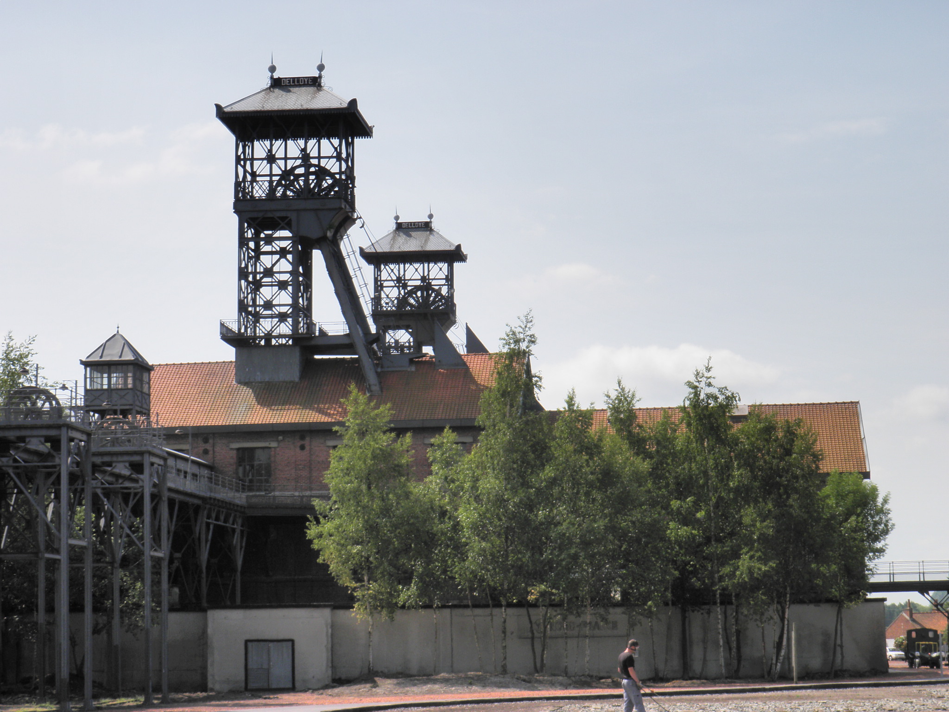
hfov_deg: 24.1
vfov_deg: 18.2
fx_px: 2221
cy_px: 356
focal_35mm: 81
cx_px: 474
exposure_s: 1/250
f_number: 7.6
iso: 64
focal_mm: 14.1
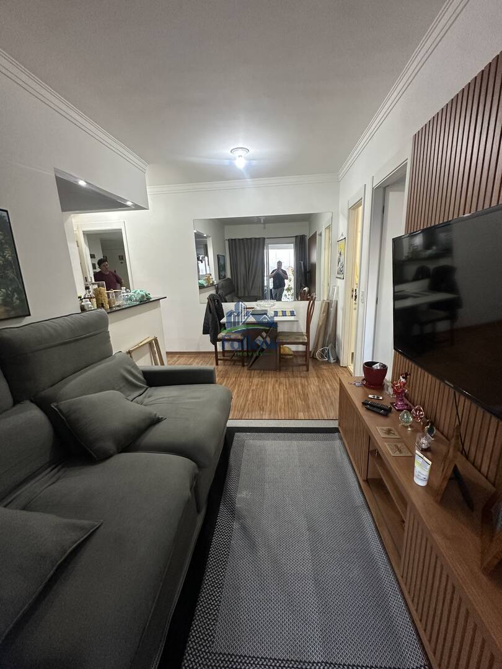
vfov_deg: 102.1
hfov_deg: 85.7
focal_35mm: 14
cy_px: 334
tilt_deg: -11.9
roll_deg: +1.3
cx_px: 251
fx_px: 271
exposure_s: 1/60
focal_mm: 2.22
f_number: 2.2
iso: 320
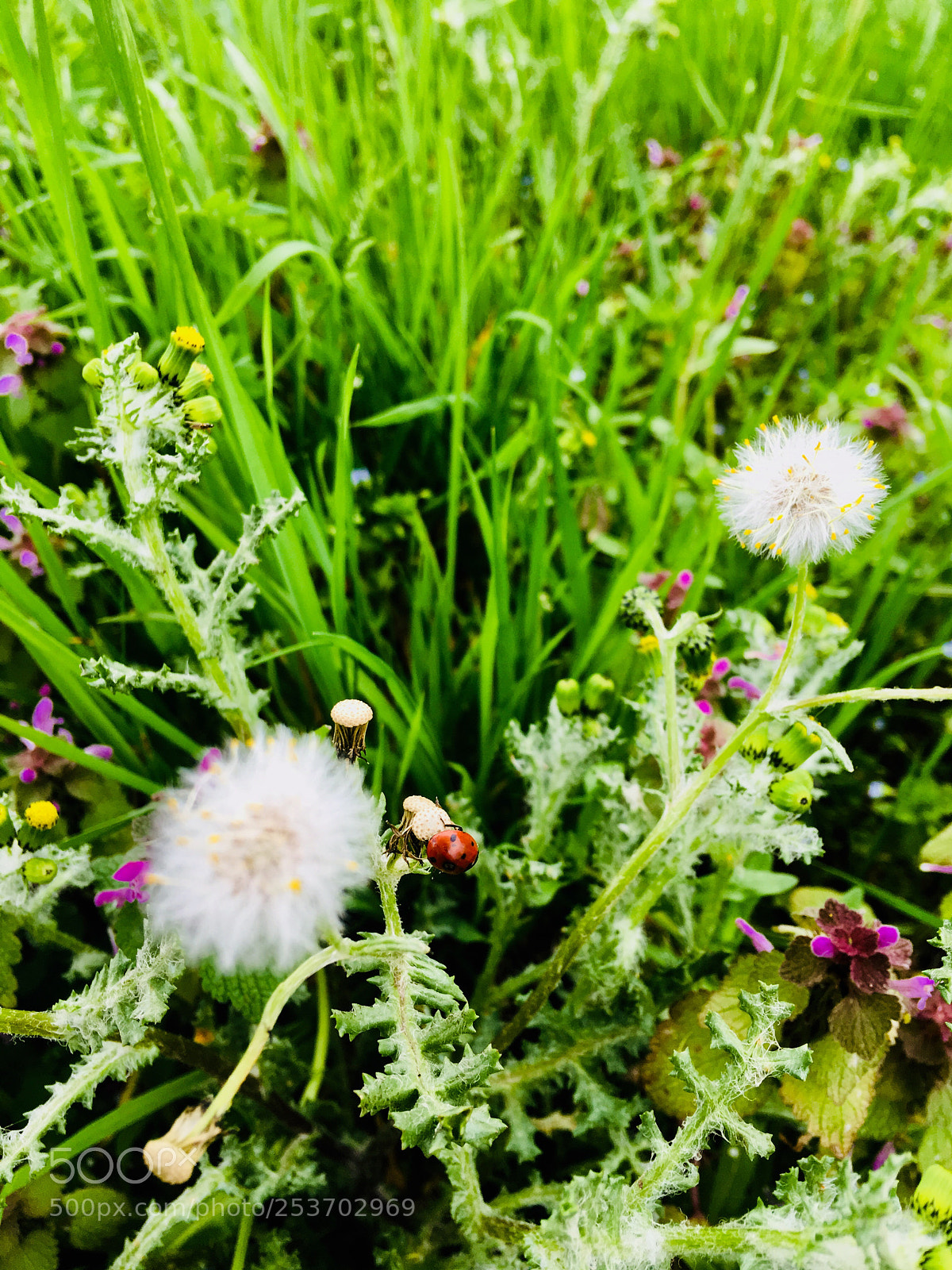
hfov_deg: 48.2
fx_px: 1063
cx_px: 476
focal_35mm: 29
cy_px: 635
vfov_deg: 61.7
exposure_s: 1/100
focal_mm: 4.15
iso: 40
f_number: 2.2
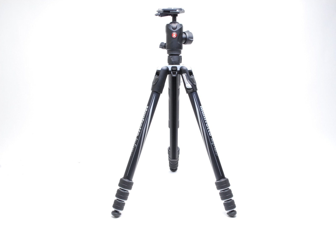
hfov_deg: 35.0
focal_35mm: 57
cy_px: 112
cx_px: 168
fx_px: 533
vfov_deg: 23.8
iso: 400
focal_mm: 38
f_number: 10
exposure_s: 1/100
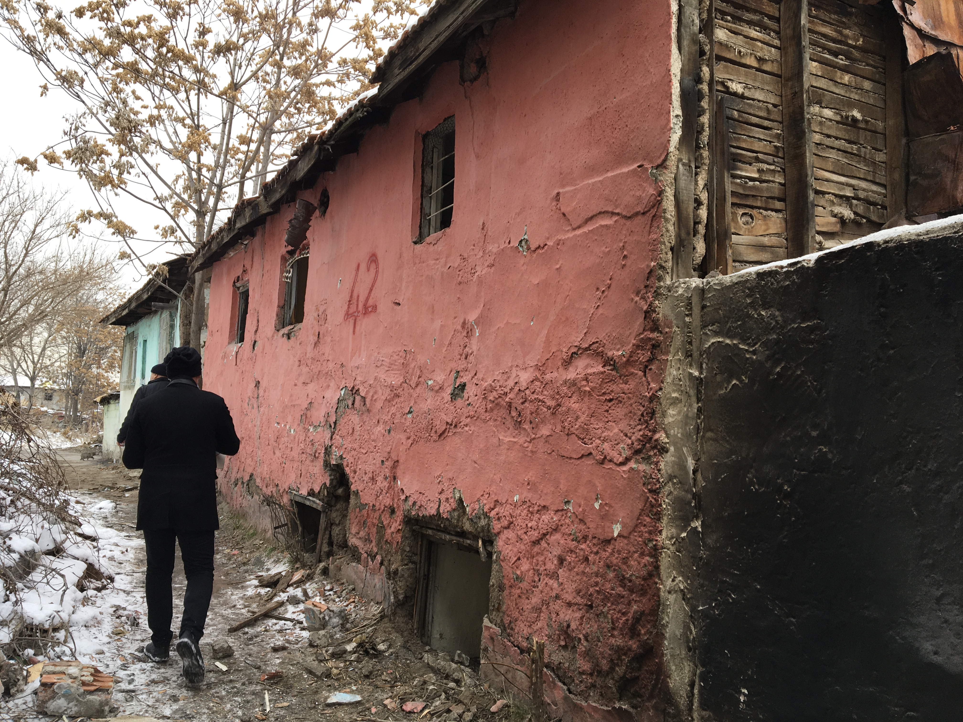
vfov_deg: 48.2
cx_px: 482
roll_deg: -1.3
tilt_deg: +6.2
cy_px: 361
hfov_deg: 61.7
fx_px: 807
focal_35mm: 29
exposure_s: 1/256
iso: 25
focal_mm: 4.15
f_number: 2.2
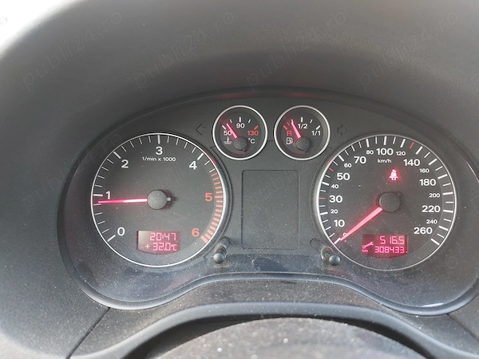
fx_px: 346
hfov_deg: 69.4
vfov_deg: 54.9
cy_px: 180
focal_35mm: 25
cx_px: 240
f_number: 1.8
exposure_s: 1/33
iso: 400
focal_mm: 5.23
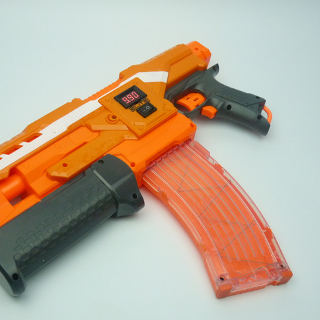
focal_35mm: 50
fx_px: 523
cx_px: 137
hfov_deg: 34.0
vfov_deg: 34.0
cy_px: 160
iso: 400
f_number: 3
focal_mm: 7.4
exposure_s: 1/160
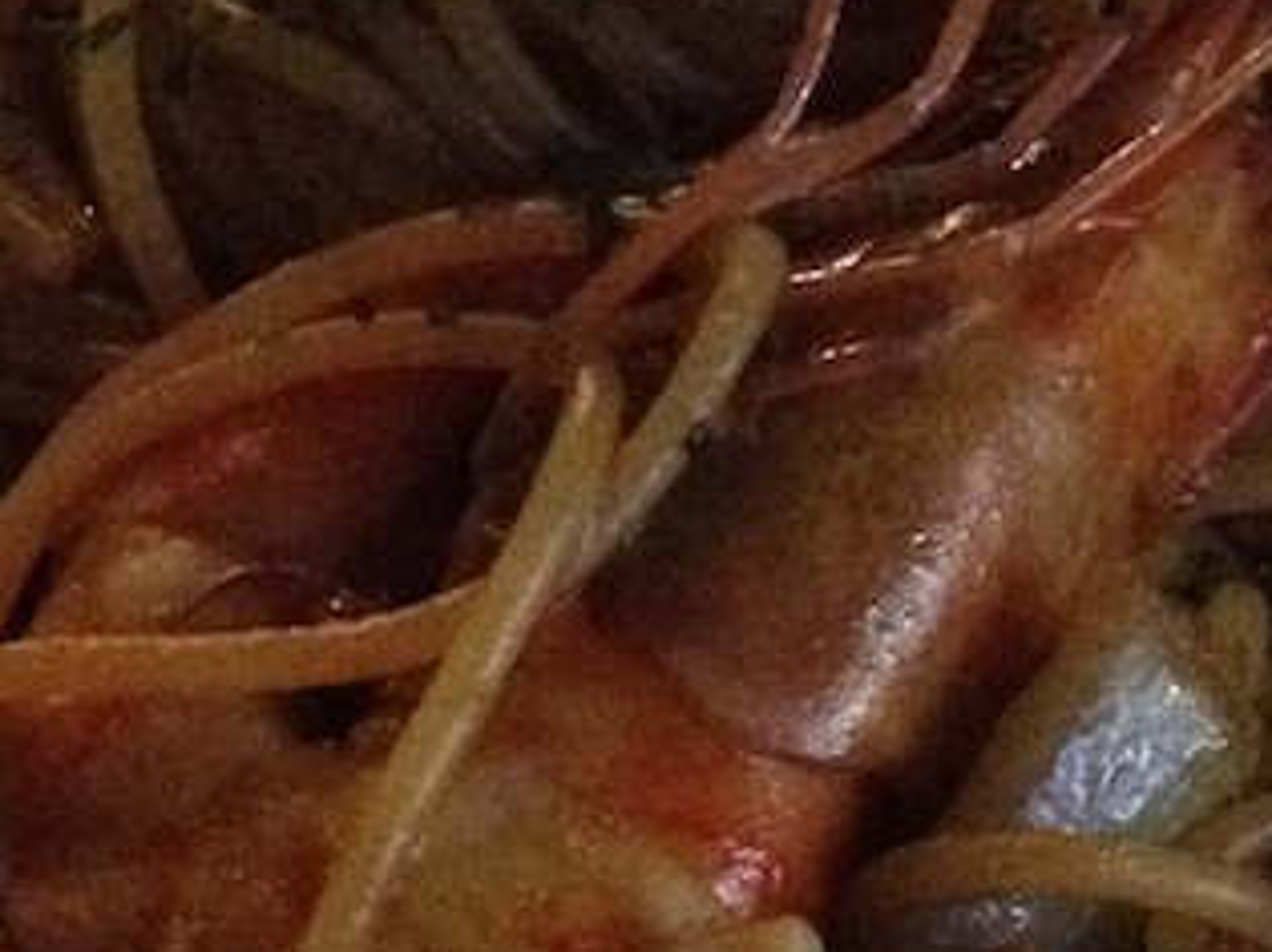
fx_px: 5877
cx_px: 355
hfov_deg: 12.3
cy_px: 444
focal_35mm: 160
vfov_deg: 9.3
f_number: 2.4
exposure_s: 1/15
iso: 800
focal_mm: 4.28
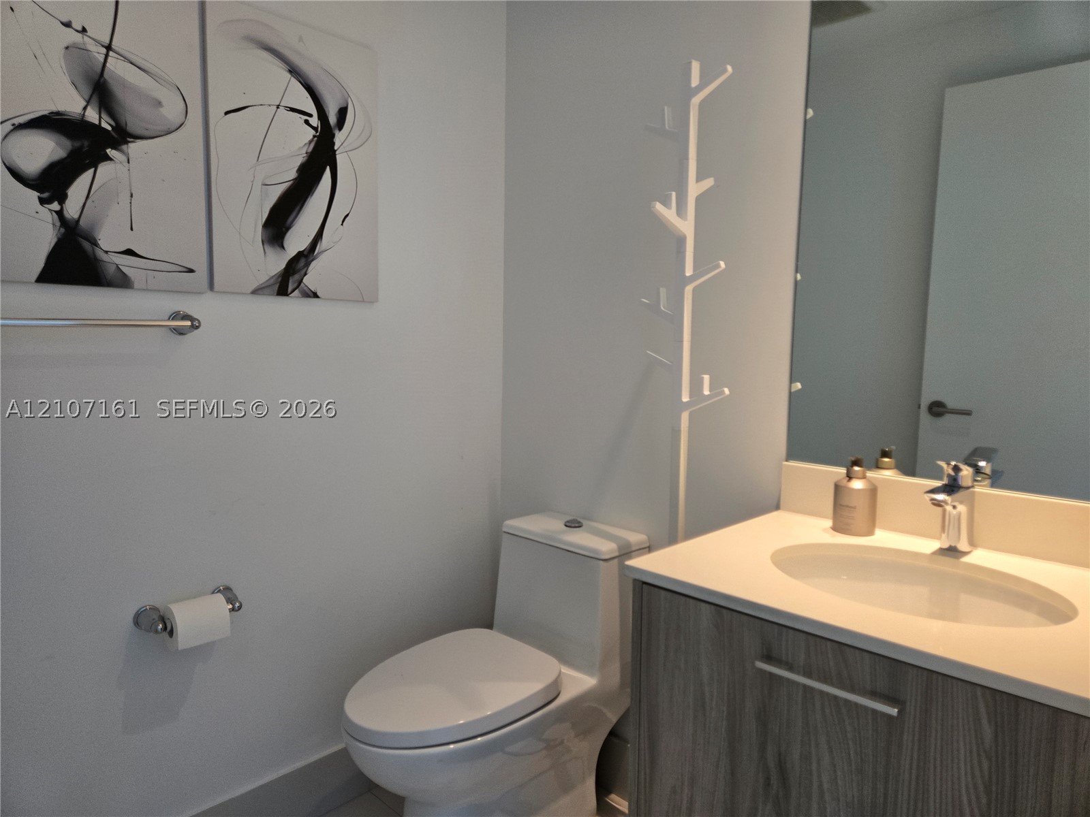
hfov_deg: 73.9
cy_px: 408
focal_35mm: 23
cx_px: 545
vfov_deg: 58.9
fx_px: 724
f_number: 1.8
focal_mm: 5.4
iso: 250
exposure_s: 1/120
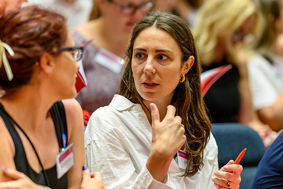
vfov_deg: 10.1
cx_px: 142
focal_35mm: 136
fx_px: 1068
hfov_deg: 15.1
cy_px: 94
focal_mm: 135
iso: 450
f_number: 2
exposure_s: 1/125
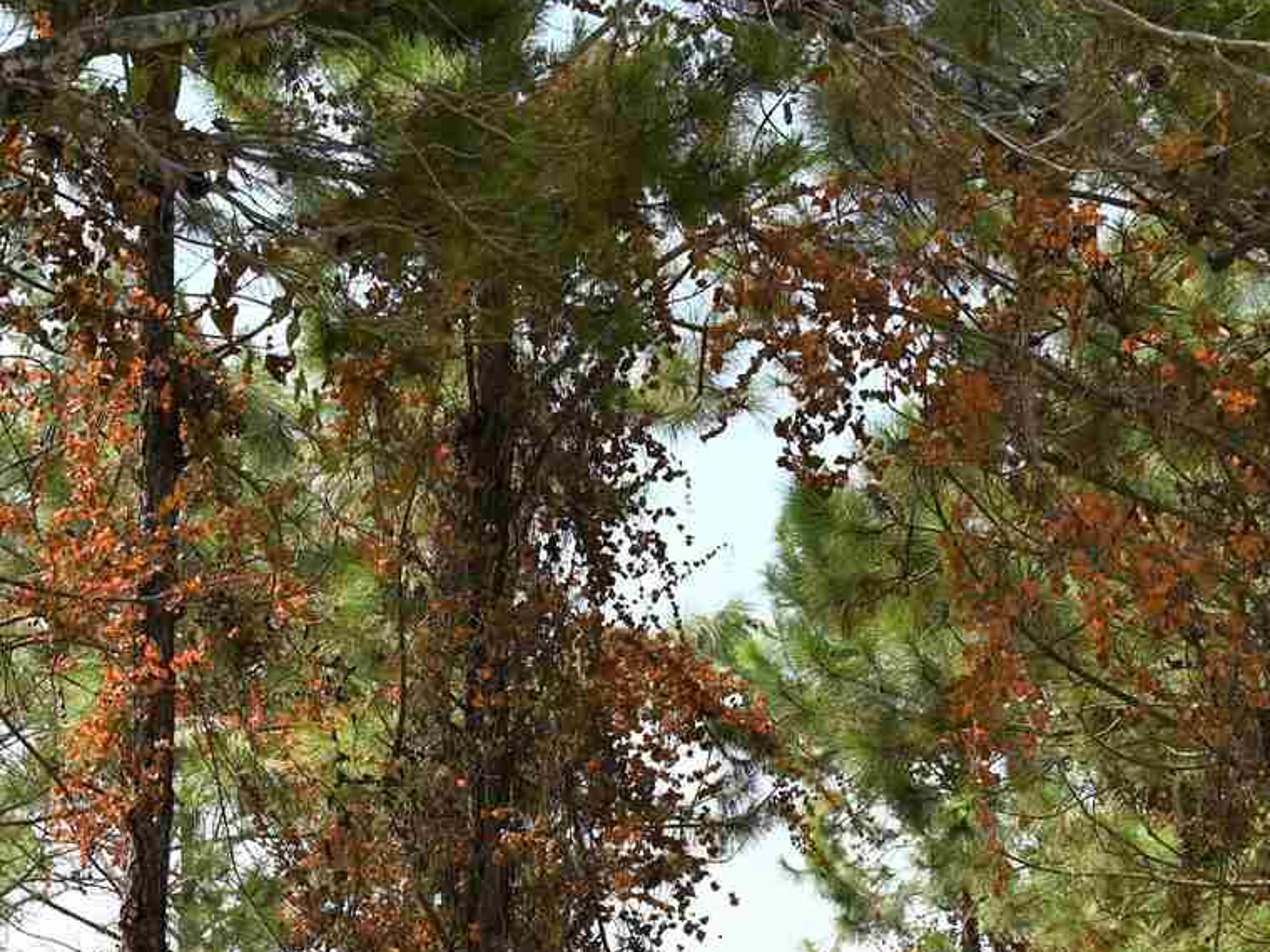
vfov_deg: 15.9
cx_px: 936
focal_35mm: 89
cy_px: 1122
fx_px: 3276
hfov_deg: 21.8
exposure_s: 1/250
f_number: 6.3
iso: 100
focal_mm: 34.5
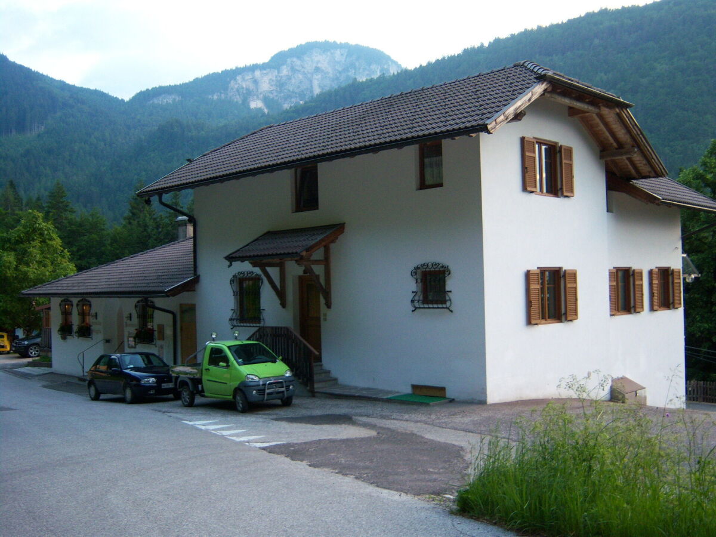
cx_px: 358
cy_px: 268
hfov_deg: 51.4
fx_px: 745
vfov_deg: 39.7
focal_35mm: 36
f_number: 2.8
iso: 160
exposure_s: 1/25
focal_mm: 7.5
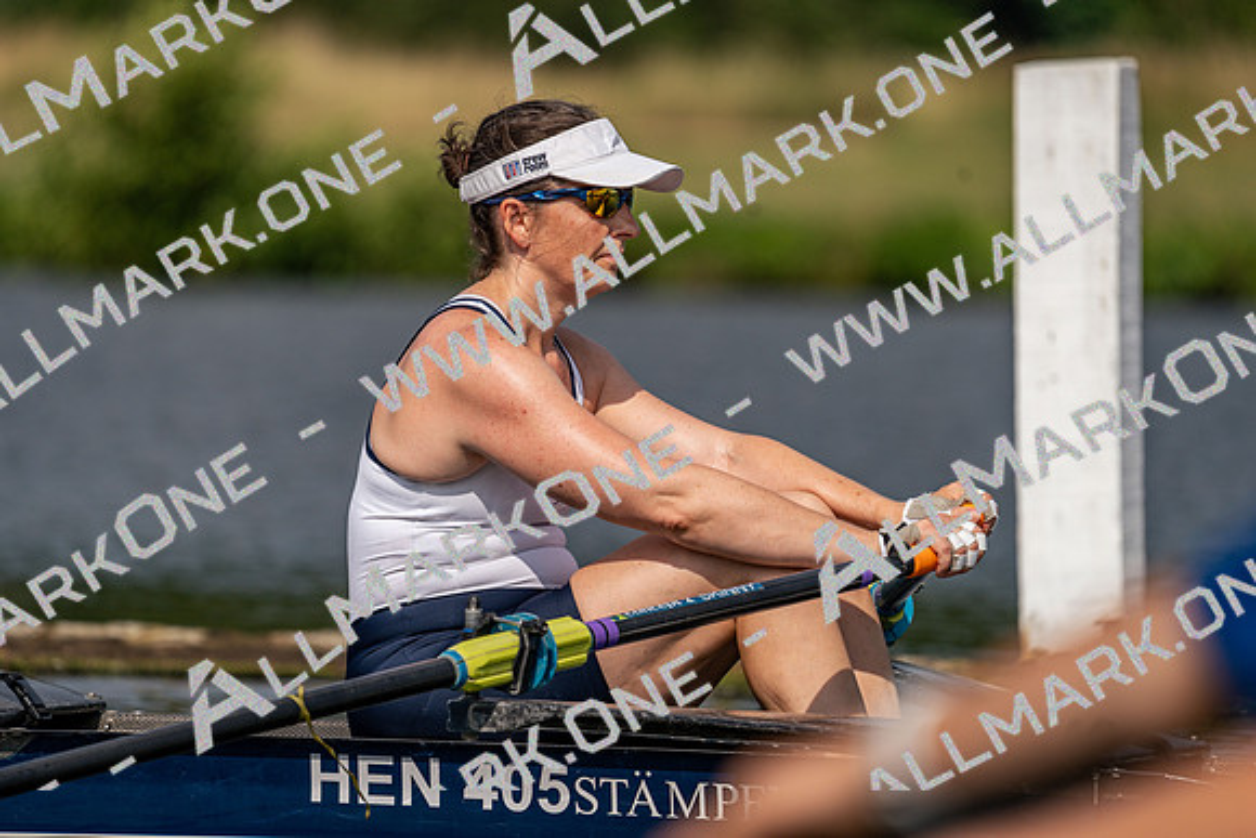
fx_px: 16401
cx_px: 628
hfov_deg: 4.4
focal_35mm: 470
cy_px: 419
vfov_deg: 2.9
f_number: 6.3
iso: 125
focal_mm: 470
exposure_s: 1/1600
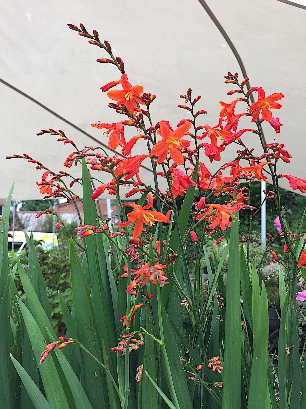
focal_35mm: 29
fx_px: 342
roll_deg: +0.4
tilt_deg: +6.9
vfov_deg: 61.7
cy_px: 204
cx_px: 153
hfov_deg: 48.2
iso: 32
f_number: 2.2
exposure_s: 1/121
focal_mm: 4.15
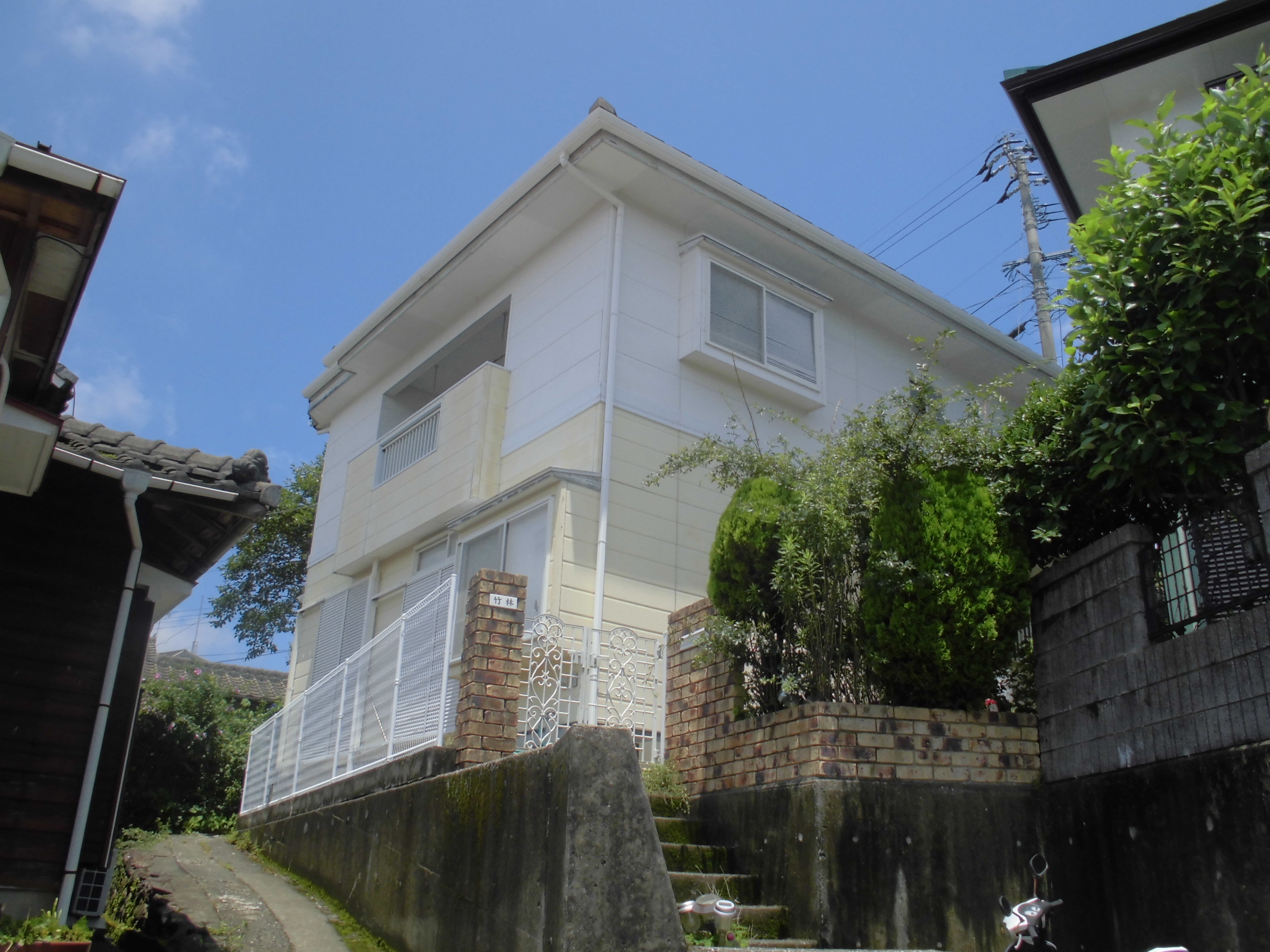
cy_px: 476
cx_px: 635
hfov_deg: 61.7
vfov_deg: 48.2
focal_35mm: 29
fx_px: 1064
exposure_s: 1/640
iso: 100
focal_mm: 5.3
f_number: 3.7
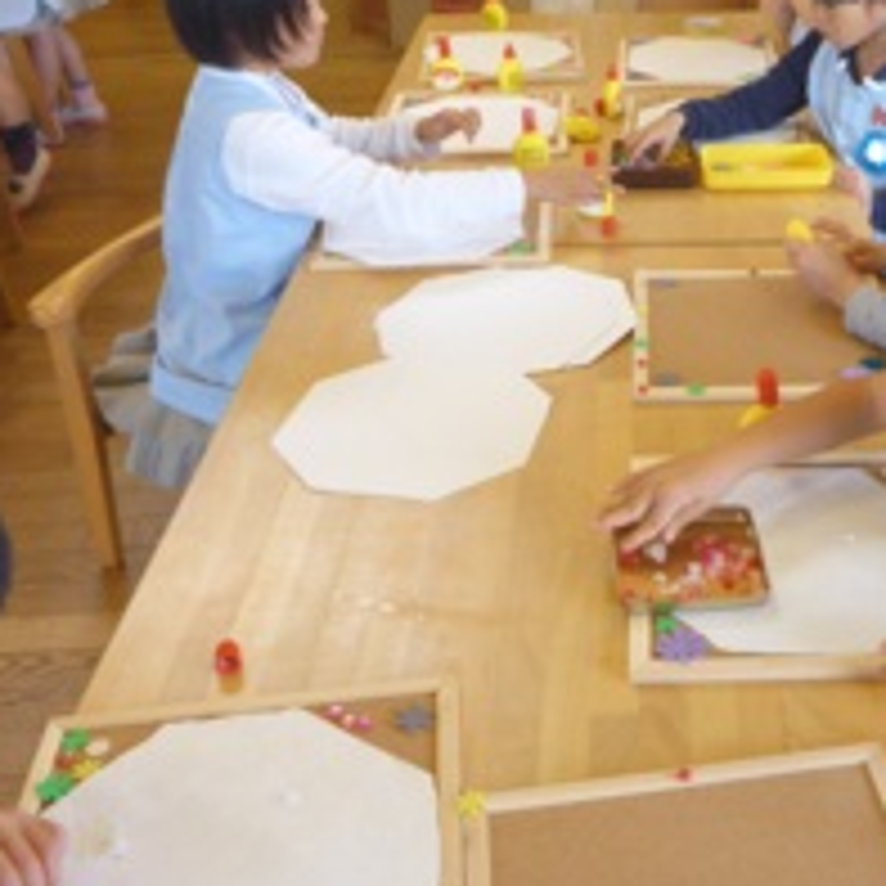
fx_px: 1274
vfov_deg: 38.2
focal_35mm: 44
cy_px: 346
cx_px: 706
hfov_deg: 37.0
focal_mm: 4.9
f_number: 3.3
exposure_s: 1/80
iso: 400
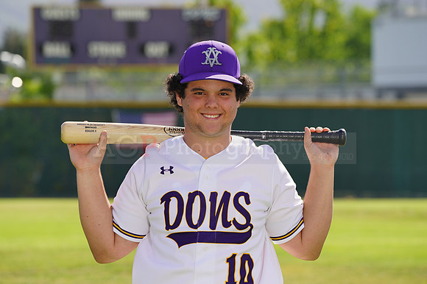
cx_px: 214
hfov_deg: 9.0
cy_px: 142
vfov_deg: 6.0
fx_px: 2715
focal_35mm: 229
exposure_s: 1/250
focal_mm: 229
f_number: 8
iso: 100
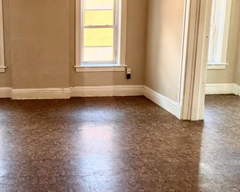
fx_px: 213
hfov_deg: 53.8
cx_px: 40
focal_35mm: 30
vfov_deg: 47.4
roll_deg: +0.7
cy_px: 58
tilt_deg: -7.1
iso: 250
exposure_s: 1/99
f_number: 2.2
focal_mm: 2.22
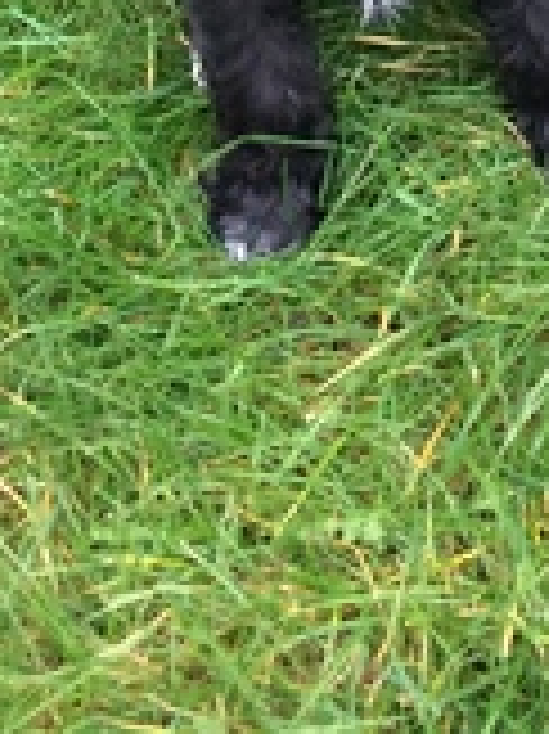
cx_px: 274
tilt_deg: -31.6
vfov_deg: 16.2
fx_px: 2266
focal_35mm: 107
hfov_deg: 13.8
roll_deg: +11.1
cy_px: -477
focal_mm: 4.15
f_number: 2.2
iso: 125
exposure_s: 1/33
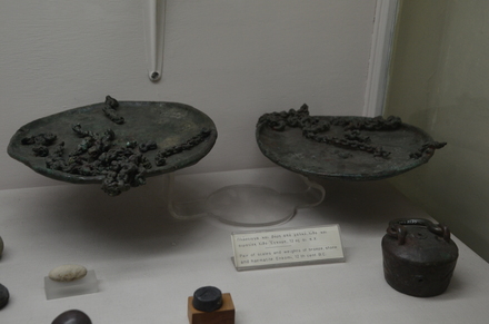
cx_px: 244
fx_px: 711
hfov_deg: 37.9
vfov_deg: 25.6
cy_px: 162
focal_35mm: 52
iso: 1000
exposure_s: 1/80
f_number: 4.5
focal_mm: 35
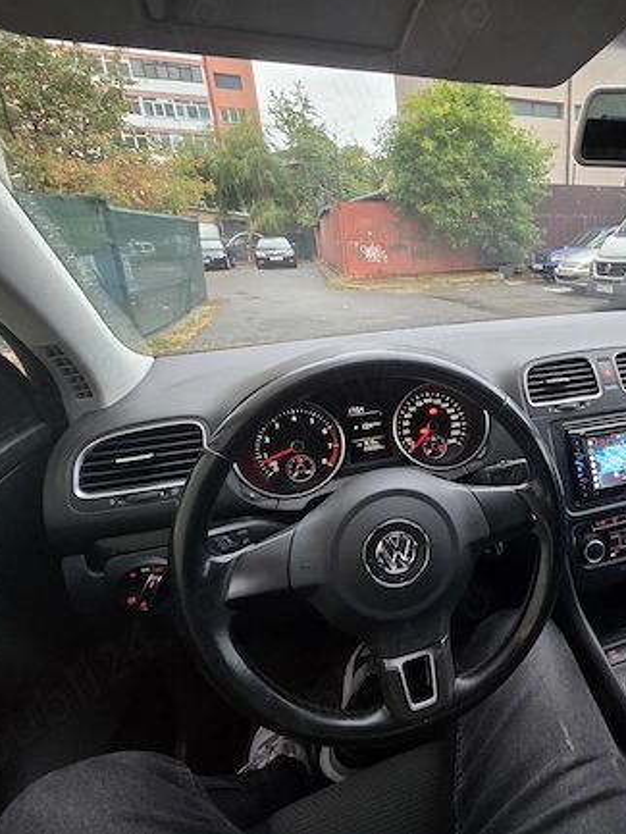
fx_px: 434
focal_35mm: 18
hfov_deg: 65.1
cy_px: 403
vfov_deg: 87.7
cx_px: 503
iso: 400
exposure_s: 1/50
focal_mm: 2.2
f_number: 2.2
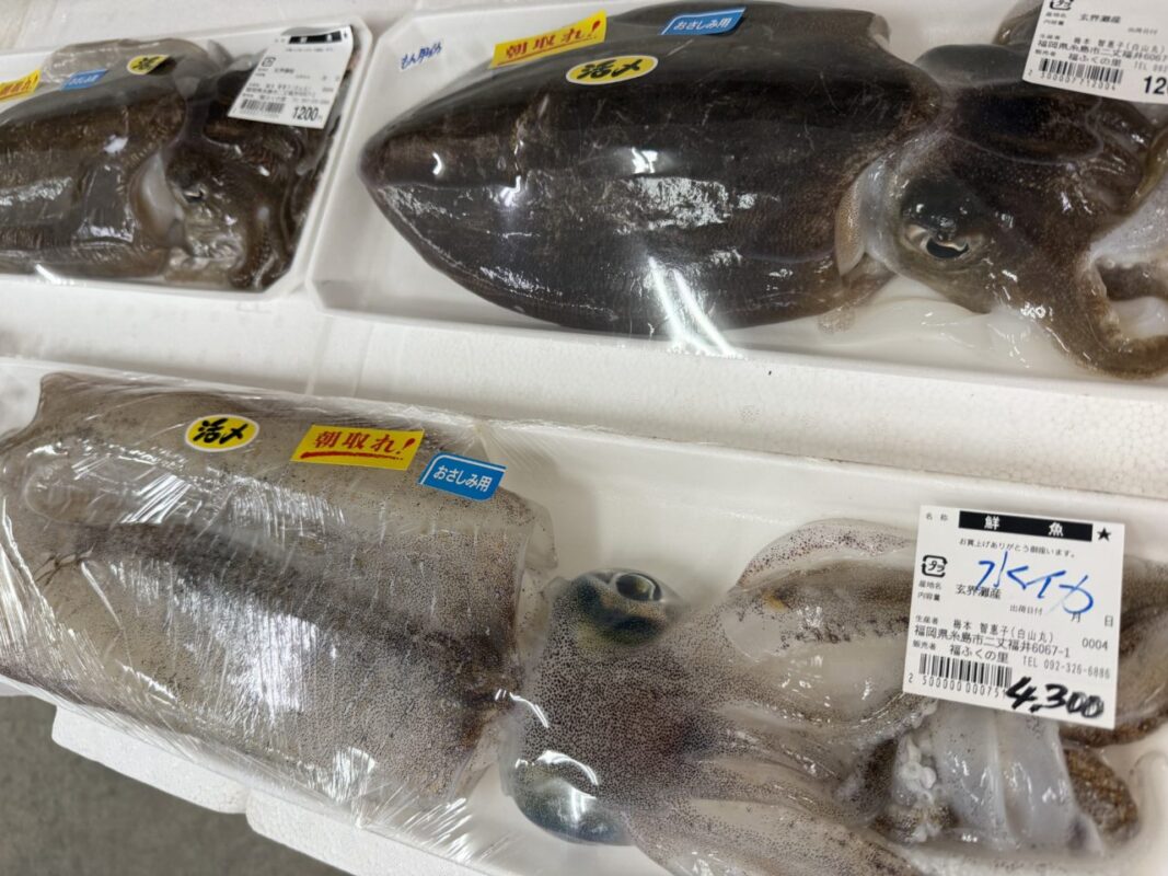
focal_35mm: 24
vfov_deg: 56.8
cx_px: 584
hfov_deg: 71.6
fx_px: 810
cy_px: 438
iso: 160
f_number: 1.78
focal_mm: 6.76
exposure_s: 1/120
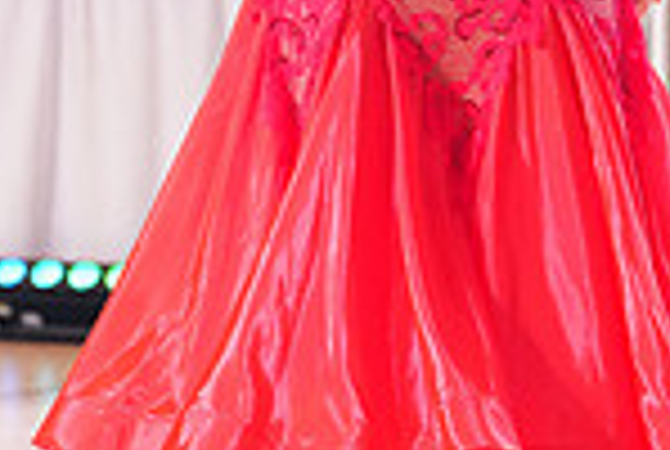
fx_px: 7814
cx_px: 40
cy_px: -151
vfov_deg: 3.3
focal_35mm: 419
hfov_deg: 4.9
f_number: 2.8
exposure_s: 1/640
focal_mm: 108
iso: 2500
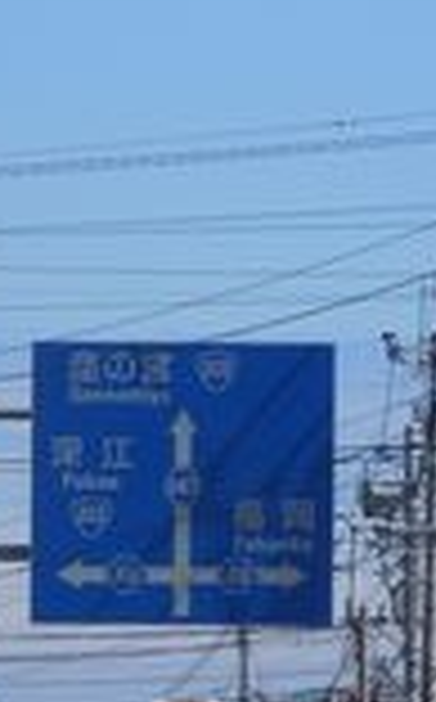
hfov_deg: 2.5
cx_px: 117
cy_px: 459
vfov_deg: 3.9
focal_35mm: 533
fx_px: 10171
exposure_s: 1/640
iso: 100
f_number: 5.6
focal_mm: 35
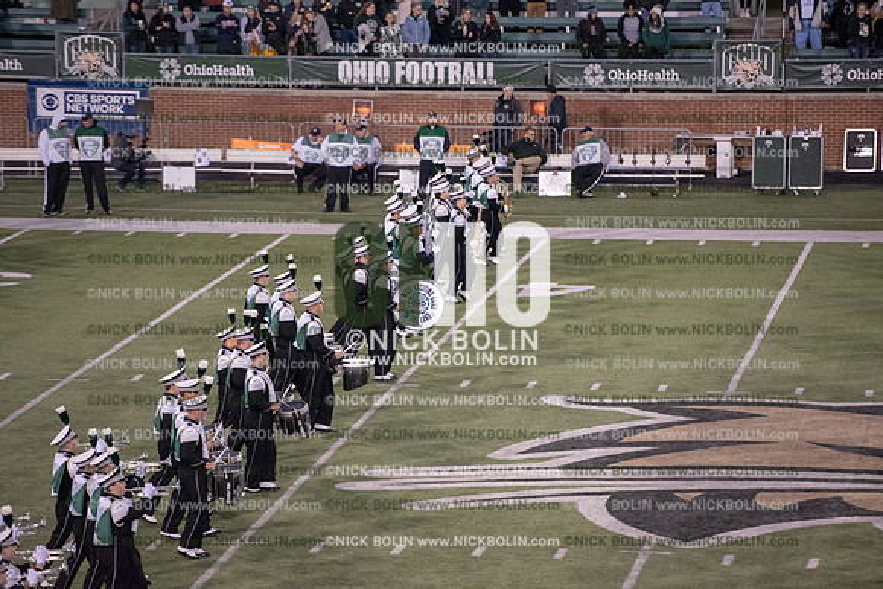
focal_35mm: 200
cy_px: 294
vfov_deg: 6.9
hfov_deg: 10.3
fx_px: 4906
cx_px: 442
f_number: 3.2
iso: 5000
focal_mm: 200
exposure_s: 1/1250
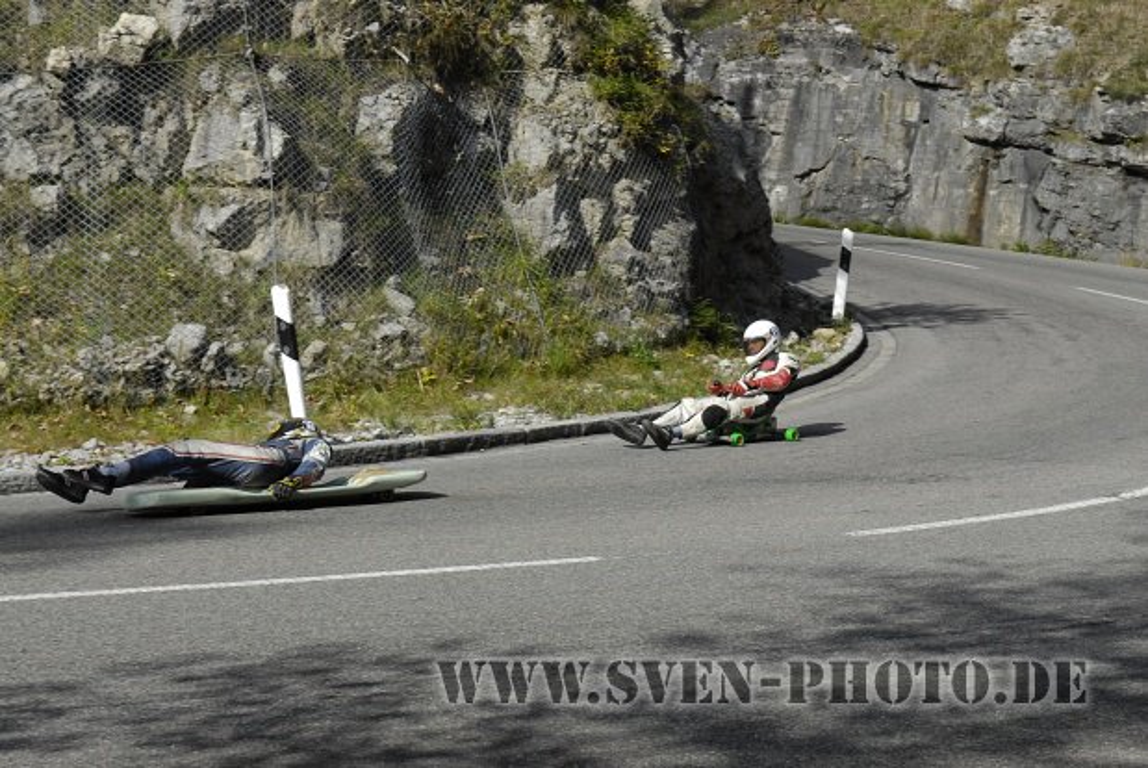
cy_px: 384
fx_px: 2154
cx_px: 574
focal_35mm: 68
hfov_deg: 29.8
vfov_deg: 20.2
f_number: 7.1
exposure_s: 1/640
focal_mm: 45
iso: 320
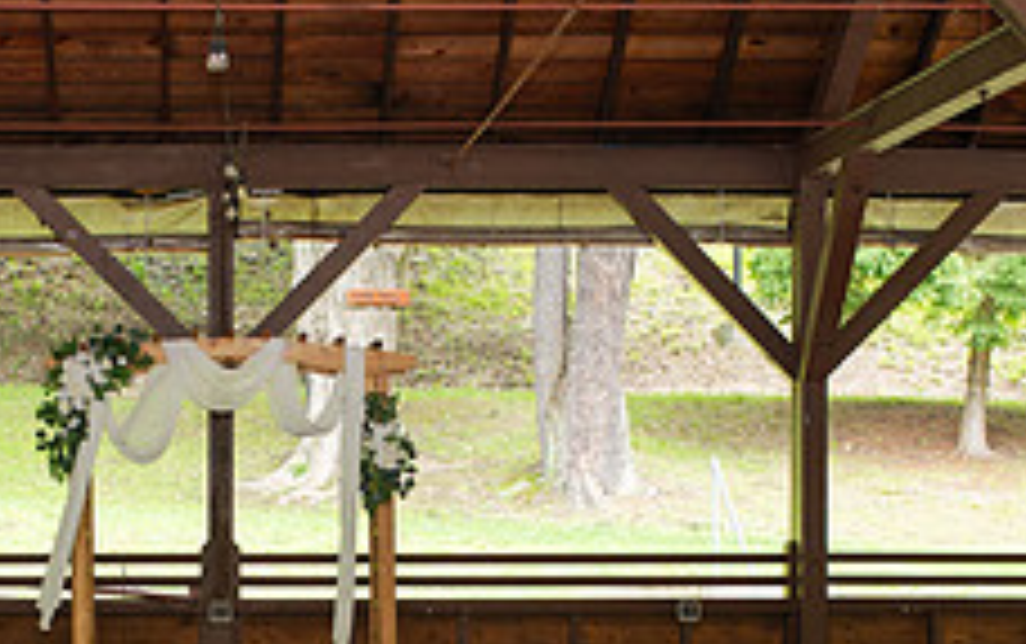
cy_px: 658
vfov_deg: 13.6
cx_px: 263
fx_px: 2659
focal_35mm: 95
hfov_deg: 21.7
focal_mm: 35
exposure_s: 1/200
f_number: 3.5
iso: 320
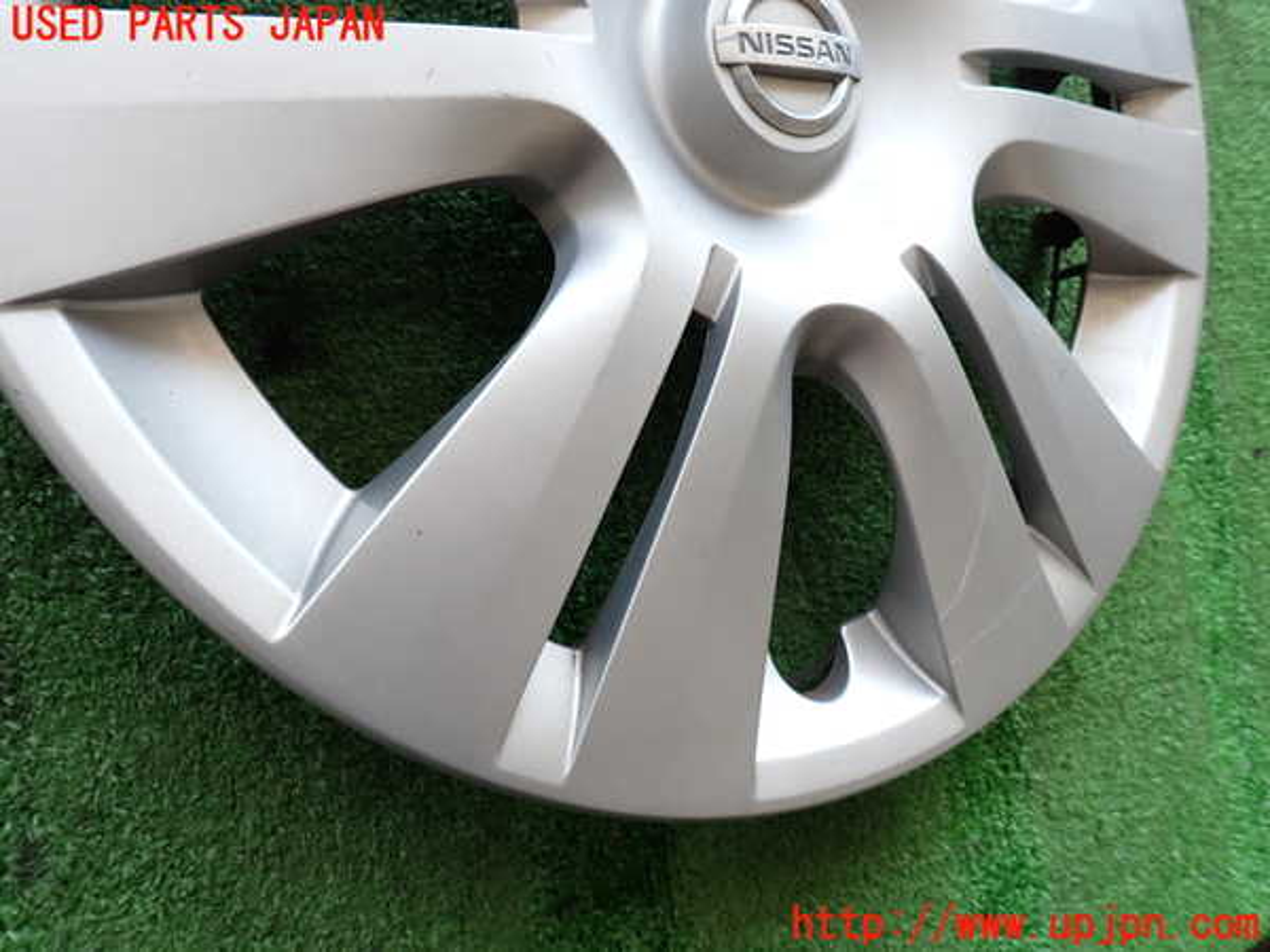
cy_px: 476
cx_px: 635
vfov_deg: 54.9
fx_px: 917
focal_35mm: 25
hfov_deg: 69.4
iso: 100
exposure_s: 1/60
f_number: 2.8
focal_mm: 4.5
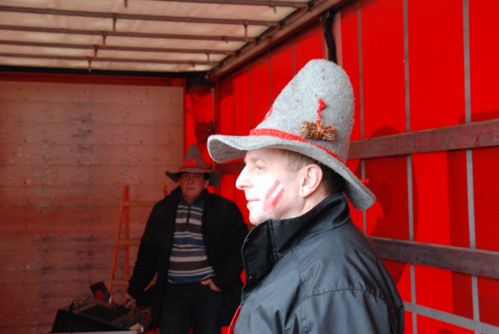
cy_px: 167
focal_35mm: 68
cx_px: 250
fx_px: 936
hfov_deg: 29.8
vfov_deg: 20.2
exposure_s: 1/30
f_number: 8
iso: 1400
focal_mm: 45
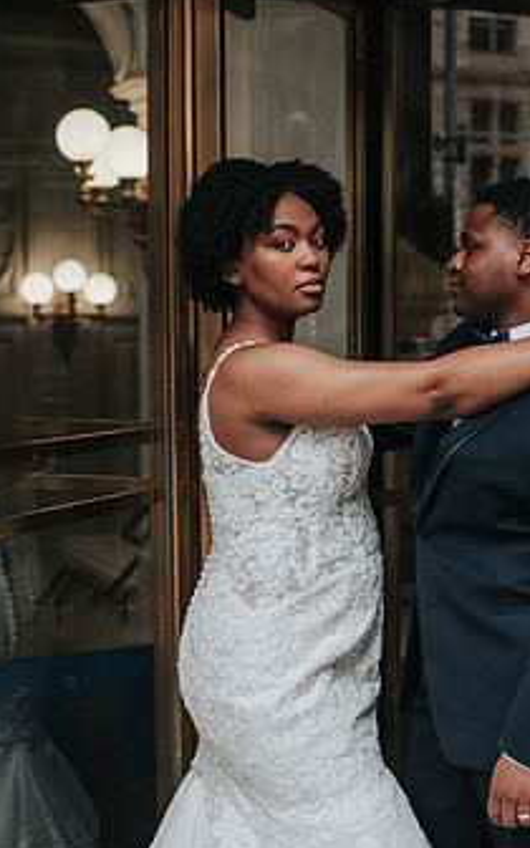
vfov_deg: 32.4
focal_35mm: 63
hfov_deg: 20.4
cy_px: 377
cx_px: 421
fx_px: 1456
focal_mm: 35
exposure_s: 1/1250
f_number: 2.8
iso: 1000
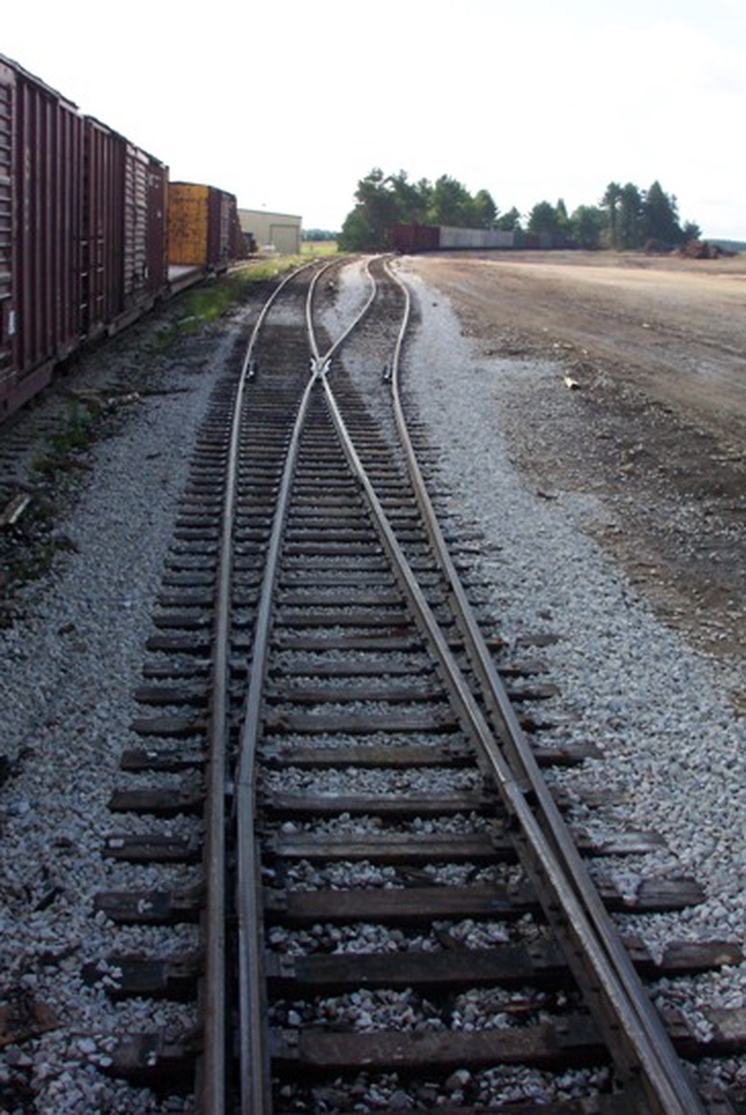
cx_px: 363
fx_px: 1272
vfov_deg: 47.3
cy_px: 500
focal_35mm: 41
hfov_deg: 32.7
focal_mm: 7.5
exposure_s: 1/125
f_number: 9.5
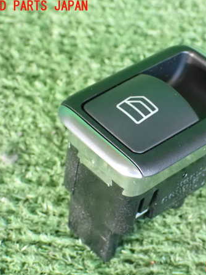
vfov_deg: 17.9
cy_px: 137
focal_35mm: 110
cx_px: 160
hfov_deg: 13.4
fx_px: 873
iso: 1600
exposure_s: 1/80
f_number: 4.3
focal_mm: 14.62
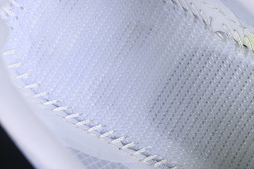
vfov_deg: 14.5
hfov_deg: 21.7
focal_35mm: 94
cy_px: 70
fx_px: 663
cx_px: 129
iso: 160
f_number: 8
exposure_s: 1/80
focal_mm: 50
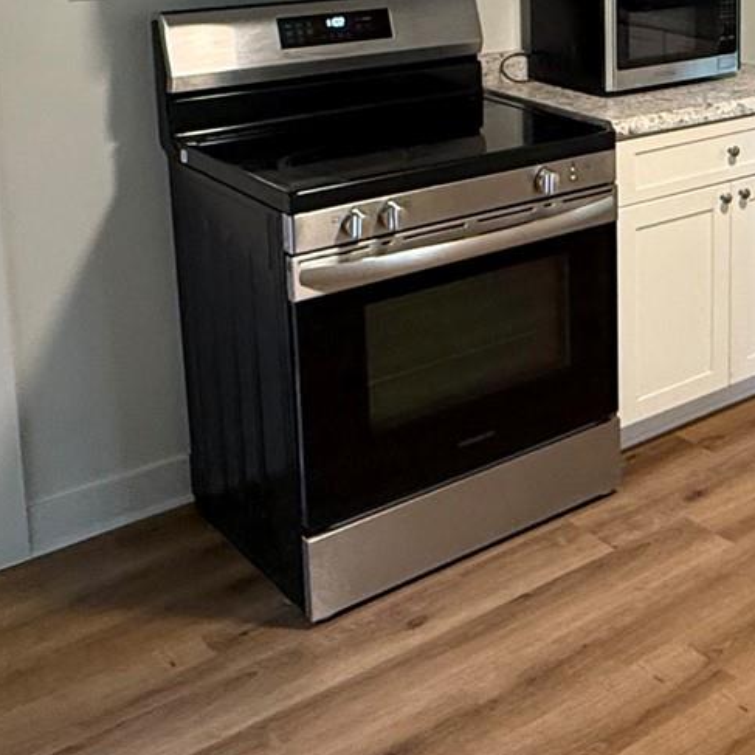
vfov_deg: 31.0
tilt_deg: -7.7
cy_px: 47
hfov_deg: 29.2
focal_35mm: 52
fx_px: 1283
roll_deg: -1.2
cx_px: 859
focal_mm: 2.22
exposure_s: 1/60
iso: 400
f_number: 2.2
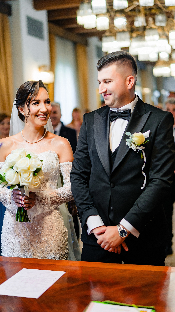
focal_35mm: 53
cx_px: 76
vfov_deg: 39.2
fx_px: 437
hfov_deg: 22.6
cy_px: 156
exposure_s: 1/200
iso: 640
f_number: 1.4
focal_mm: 50
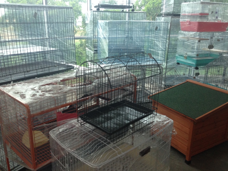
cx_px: 114
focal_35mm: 33
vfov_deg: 42.9
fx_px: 217
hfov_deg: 55.4
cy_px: 86
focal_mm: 4.12
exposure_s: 1/20
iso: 160
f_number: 2.4
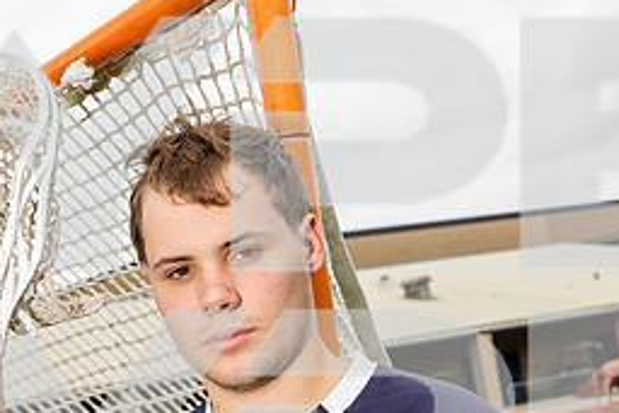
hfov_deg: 21.8
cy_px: 438
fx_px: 1600
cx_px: 191
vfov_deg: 14.4
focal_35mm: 93
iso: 250
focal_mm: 41
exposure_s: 1/250
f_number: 7.1
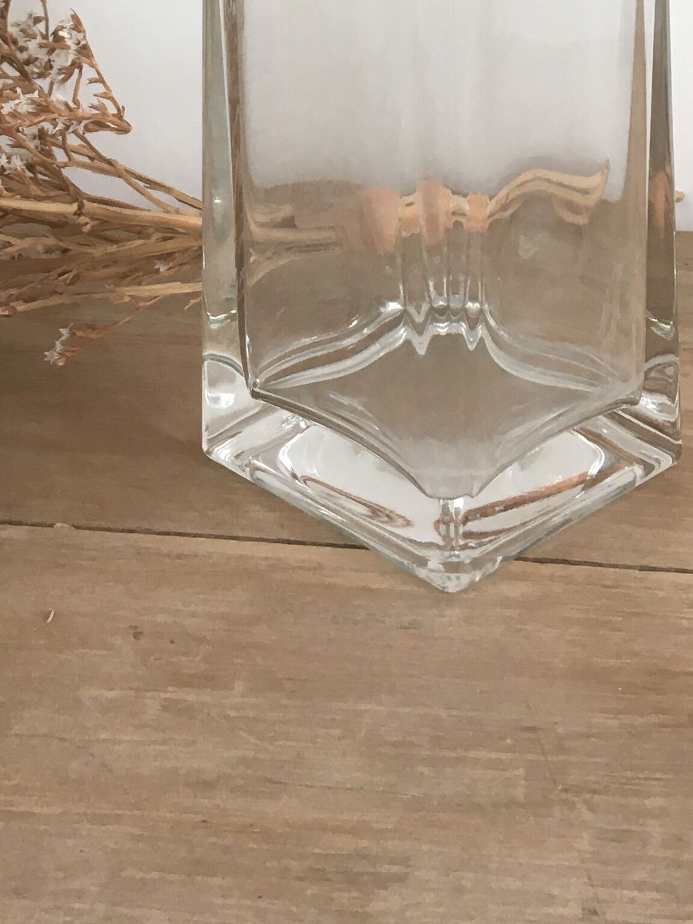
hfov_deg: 19.3
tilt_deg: -12.4
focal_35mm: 76
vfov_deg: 23.8
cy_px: -125
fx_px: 2029
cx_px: 188
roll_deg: +1.1
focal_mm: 4.15
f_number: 2.2
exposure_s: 1/33
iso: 25
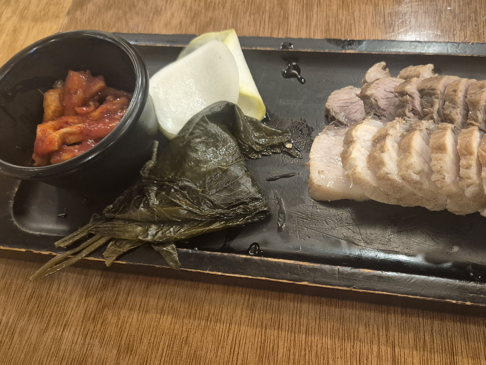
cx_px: 316
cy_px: 200
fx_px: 477
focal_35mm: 34
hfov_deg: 53.1
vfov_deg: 41.7
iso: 1000
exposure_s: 1/60
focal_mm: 5.4
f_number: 1.8
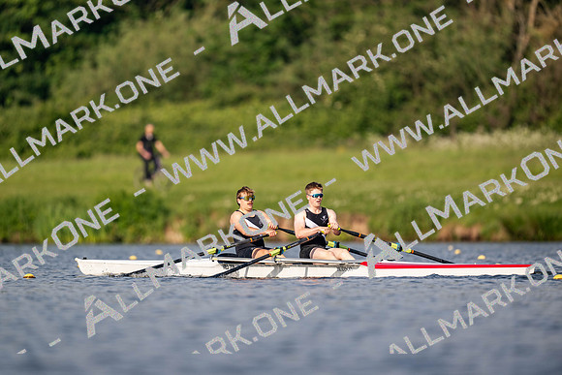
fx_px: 9368
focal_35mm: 600
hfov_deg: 3.4
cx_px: 281
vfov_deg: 2.3
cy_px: 188
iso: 220
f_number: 4
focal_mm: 600
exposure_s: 1/2500
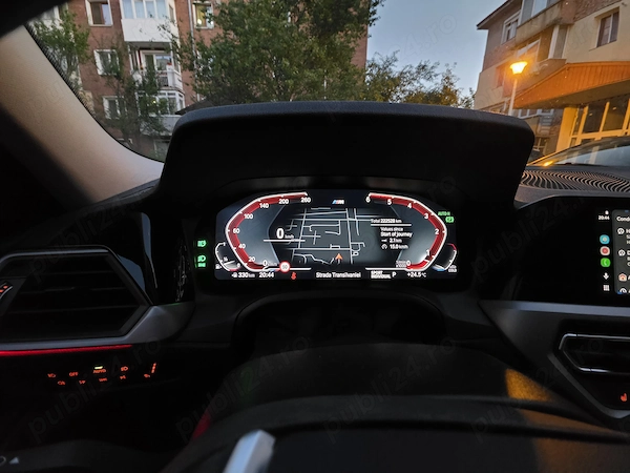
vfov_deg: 89.9
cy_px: 236
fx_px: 237
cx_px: 315
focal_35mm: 13
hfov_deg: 106.2
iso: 1250
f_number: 1.9
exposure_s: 1/25
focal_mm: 2.2
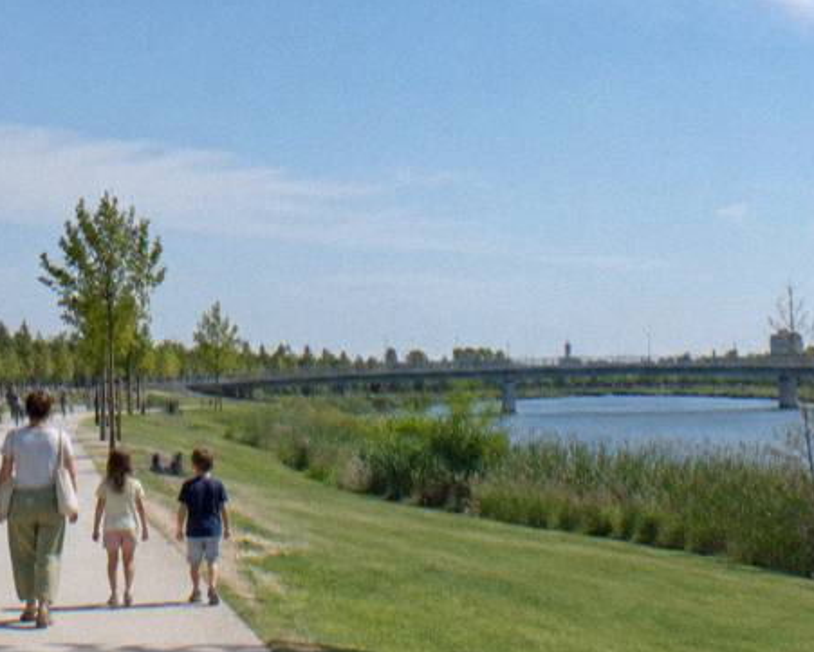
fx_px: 2458
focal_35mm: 102
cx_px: 691
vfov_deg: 15.1
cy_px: 305
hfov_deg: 18.6
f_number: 5.6
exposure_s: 1/800
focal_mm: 49
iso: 200
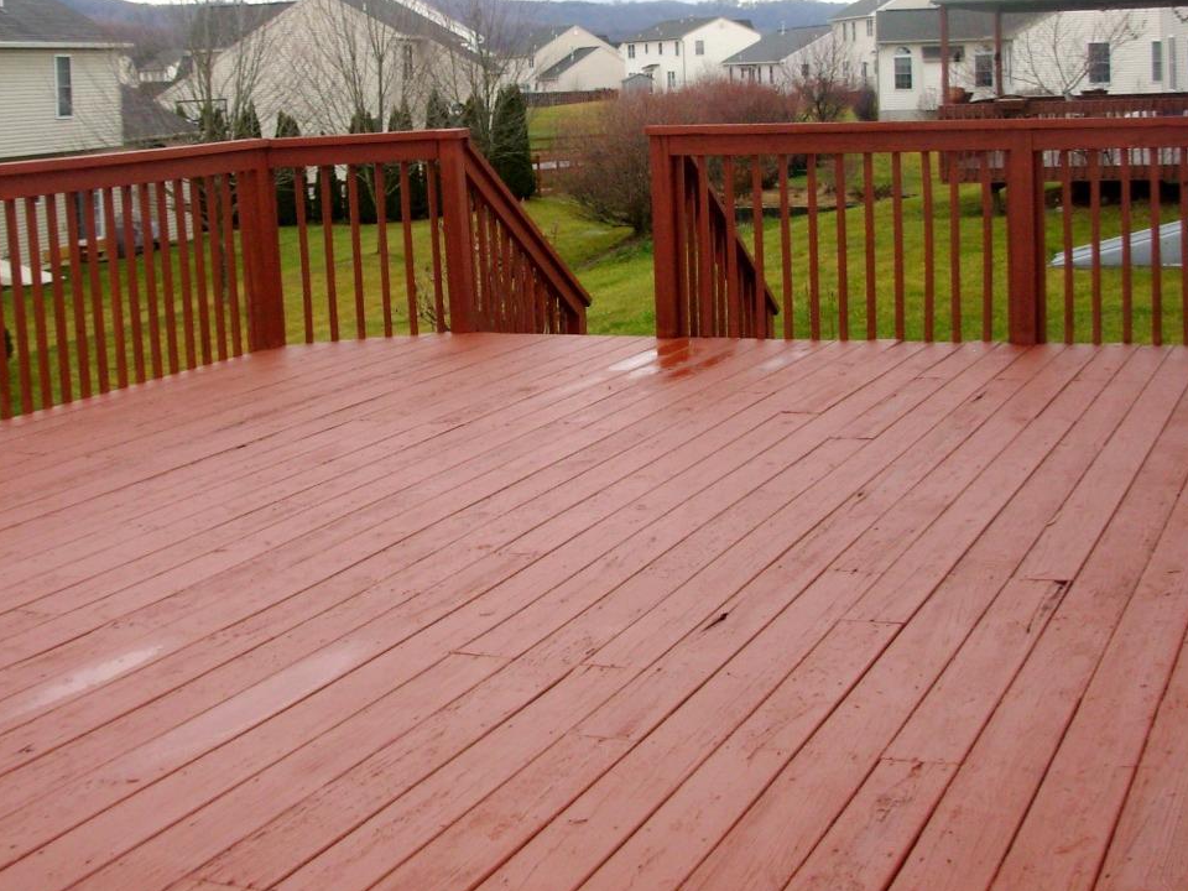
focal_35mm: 57
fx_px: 1956
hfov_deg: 33.8
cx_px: 569
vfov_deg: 25.4
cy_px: 248
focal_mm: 6.3
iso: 50
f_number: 2.9
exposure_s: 1/114
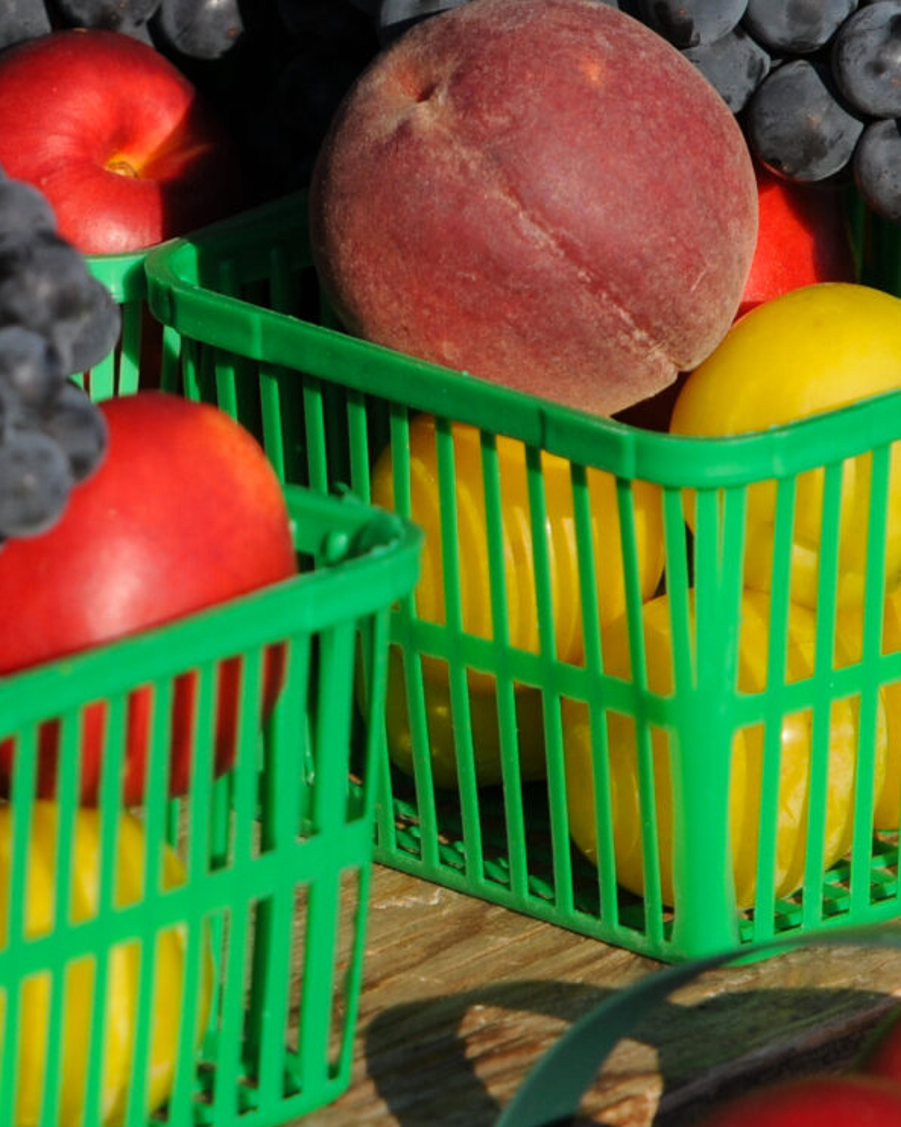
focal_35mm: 704
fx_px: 23468
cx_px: -172
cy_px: 451
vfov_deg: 2.8
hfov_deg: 2.2
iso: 200
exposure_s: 1/1600
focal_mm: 145
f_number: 4
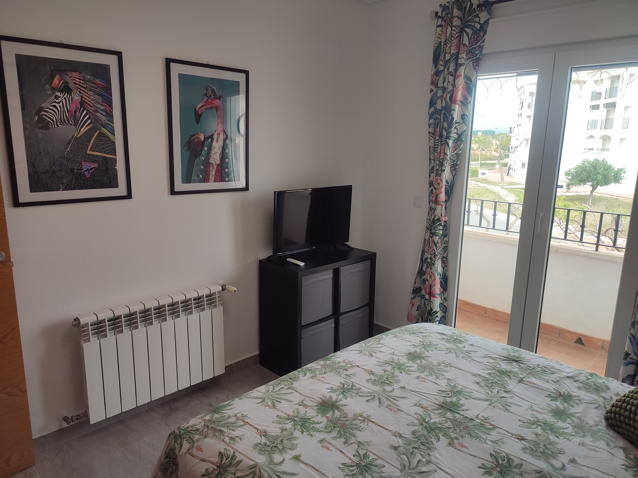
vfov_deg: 54.9
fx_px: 461
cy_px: 239
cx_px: 319
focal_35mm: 25
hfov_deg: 69.4
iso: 50
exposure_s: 1/100
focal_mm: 6.04
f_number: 1.9
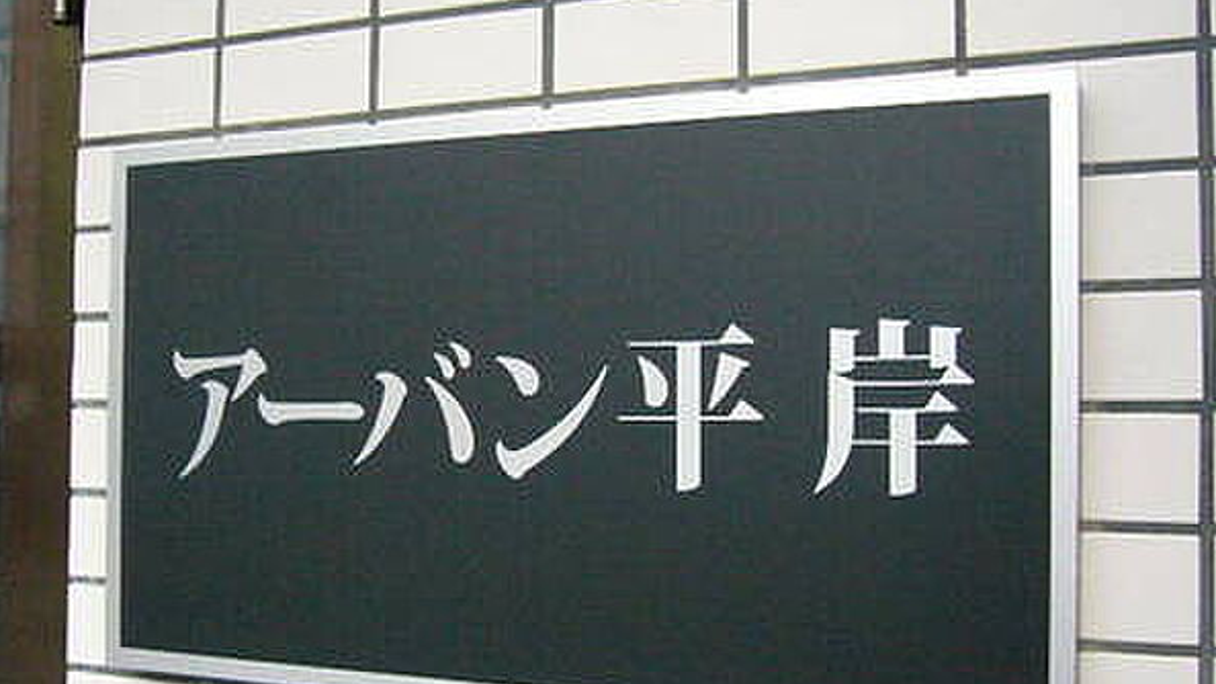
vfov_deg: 27.1
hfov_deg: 46.4
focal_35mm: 44
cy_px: 395
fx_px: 1419
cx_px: 606
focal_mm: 4.7
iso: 400
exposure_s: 1/160
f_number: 2.8
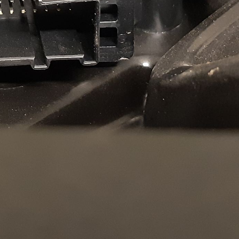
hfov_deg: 23.5
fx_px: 531
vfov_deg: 24.6
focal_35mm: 68
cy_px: 19
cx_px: -36
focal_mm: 3.93
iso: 500
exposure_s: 1/25
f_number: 1.7
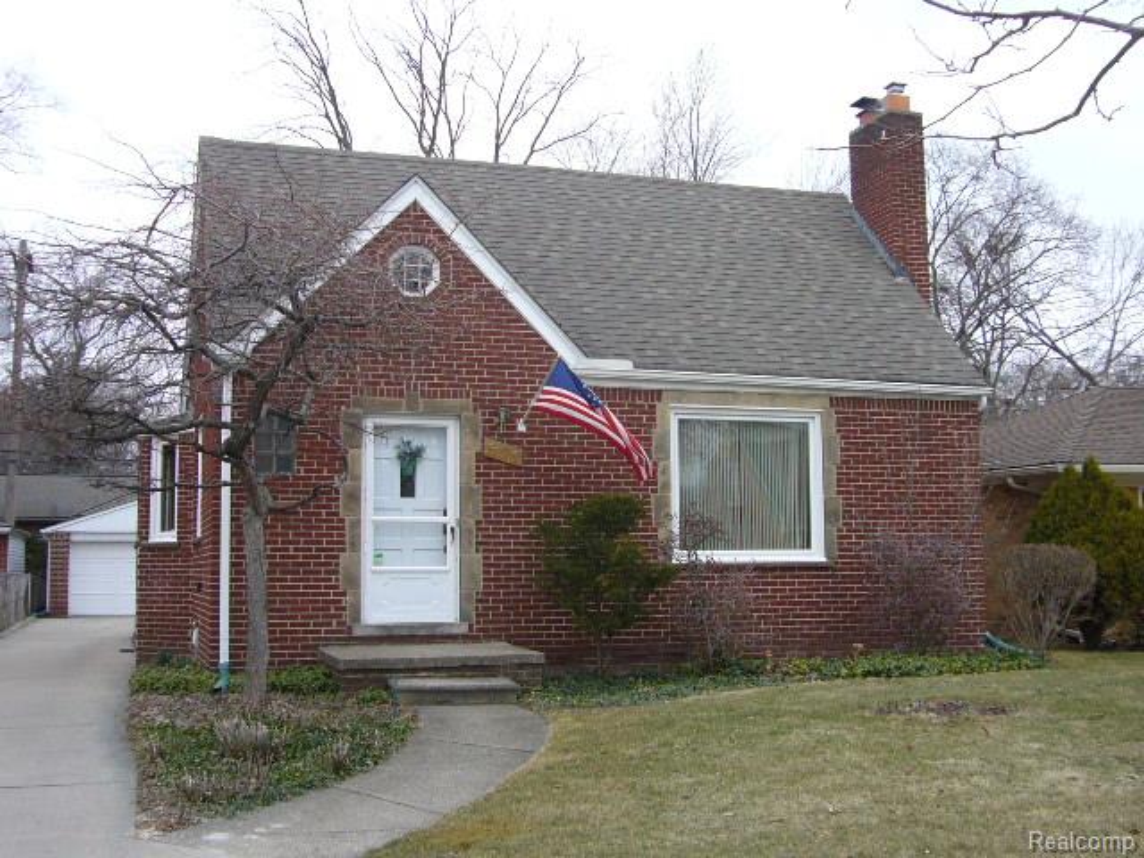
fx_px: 1355
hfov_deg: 45.8
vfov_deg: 35.1
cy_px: 429
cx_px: 572
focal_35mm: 41
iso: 80
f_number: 2.9
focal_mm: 4.9
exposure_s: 1/250
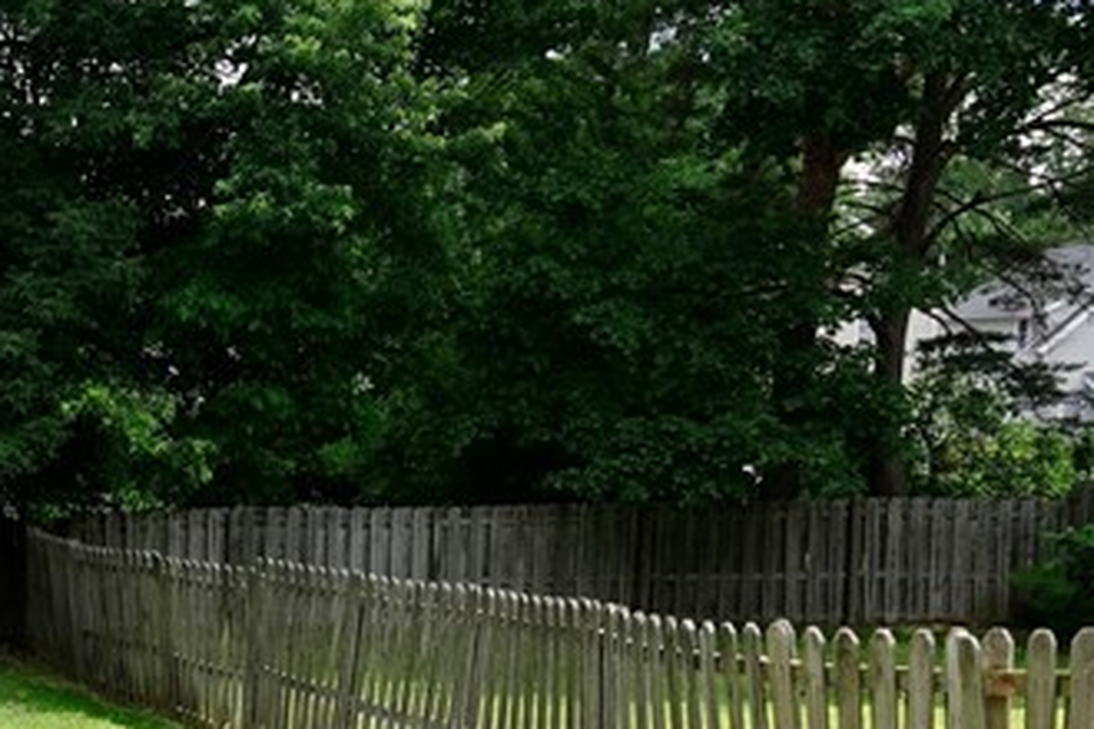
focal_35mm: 79
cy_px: 818
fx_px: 2401
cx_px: -514
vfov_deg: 16.7
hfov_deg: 21.7
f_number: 4
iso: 100
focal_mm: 8.8
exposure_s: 1/320
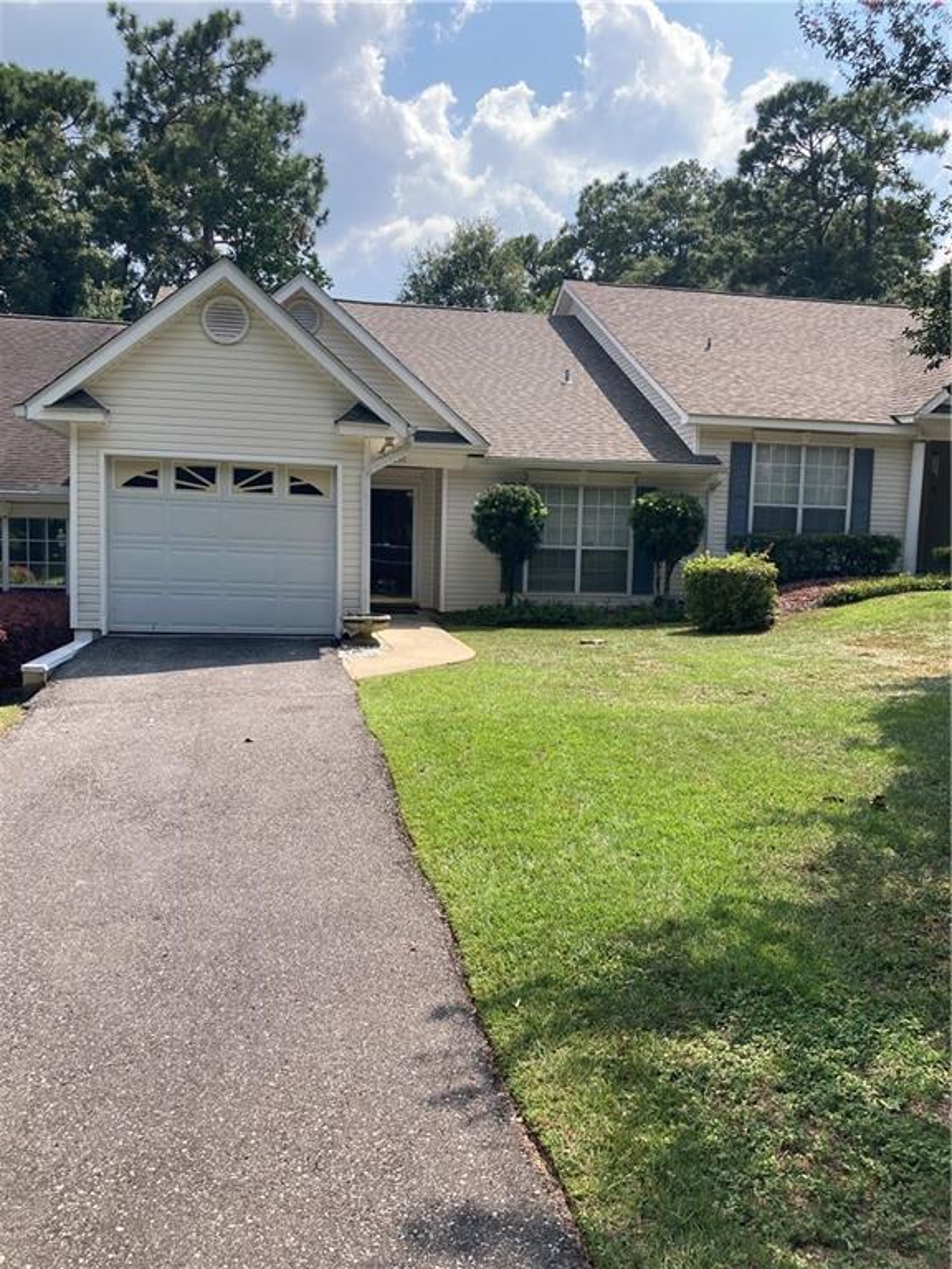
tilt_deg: -1.3
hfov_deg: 49.7
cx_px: 476
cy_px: 634
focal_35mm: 28
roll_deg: -2.6
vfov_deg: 63.4
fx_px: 1027
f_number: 1.8
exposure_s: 1/1675
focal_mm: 3.99
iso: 20
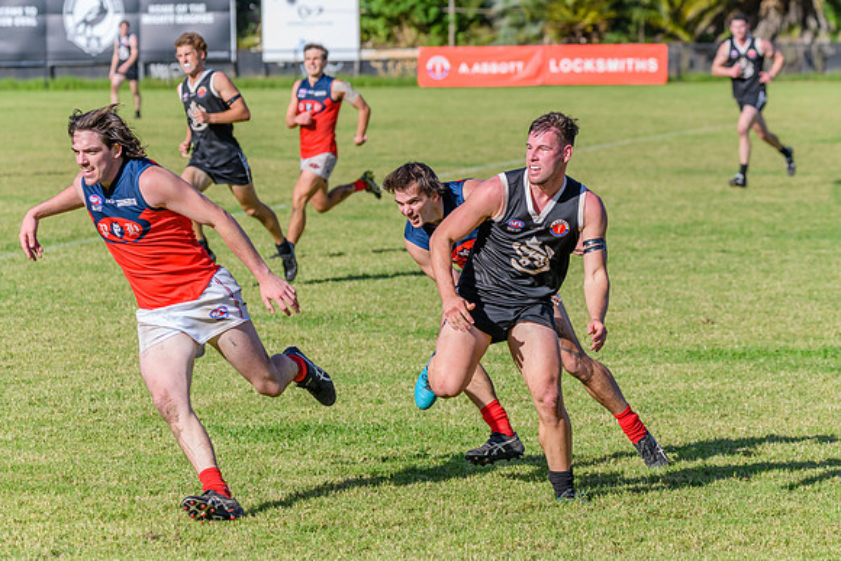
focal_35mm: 219
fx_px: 5106
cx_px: 432
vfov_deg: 6.3
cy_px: 270
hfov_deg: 9.4
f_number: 8
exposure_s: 1/2000
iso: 800
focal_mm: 200
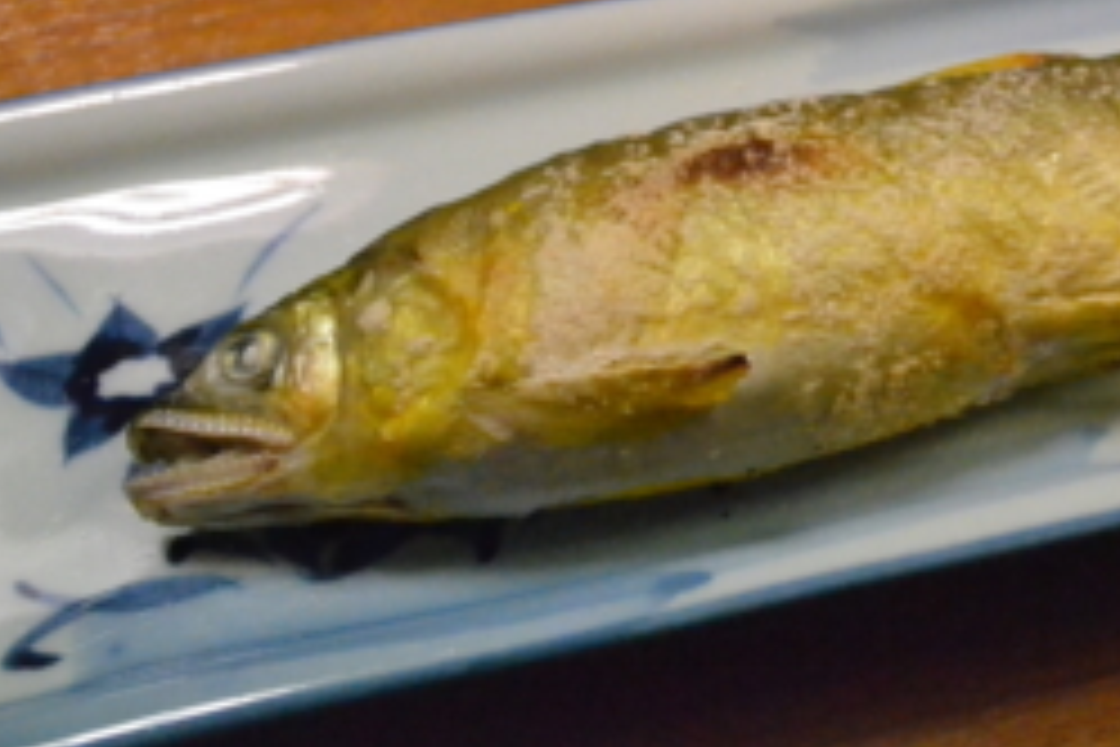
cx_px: 891
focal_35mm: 70
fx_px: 2171
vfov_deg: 19.4
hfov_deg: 28.3
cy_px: 173
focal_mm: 29
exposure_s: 1/250
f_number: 8
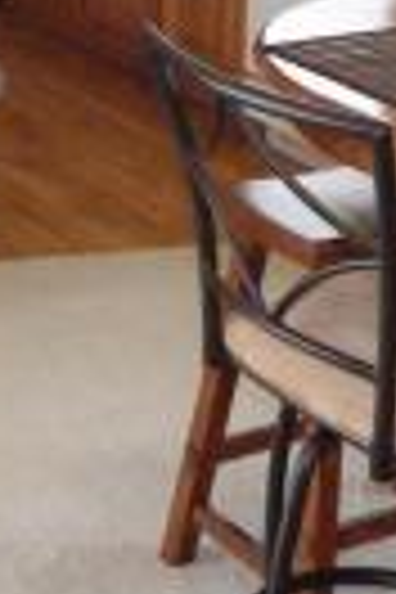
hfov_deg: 13.1
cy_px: -117
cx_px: -122
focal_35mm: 101
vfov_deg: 19.1
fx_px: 1666
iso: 640
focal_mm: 4
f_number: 3.1
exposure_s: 1/45
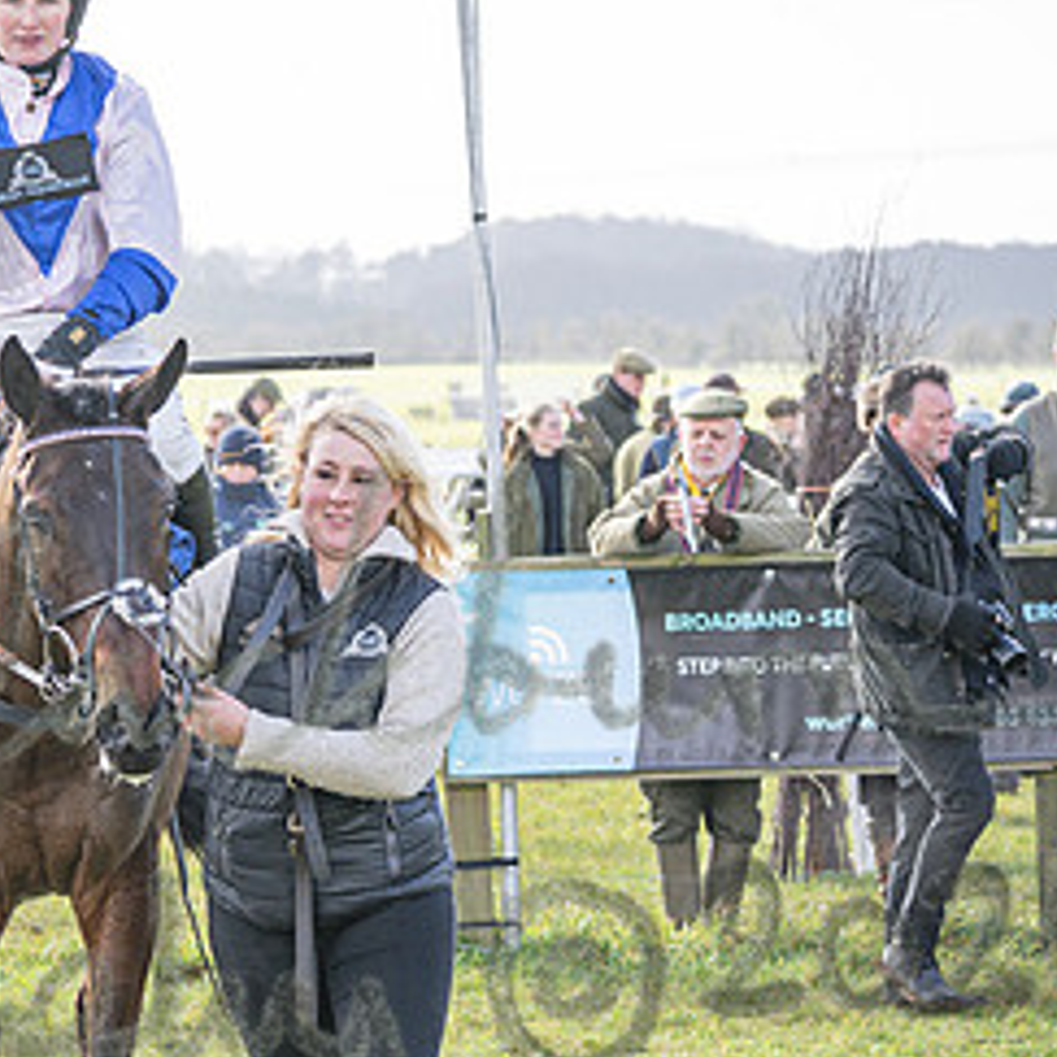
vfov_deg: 6.6
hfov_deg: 6.6
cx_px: 185
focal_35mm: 265
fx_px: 9155
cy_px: 518
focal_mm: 75
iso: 200
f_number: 4
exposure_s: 1/400
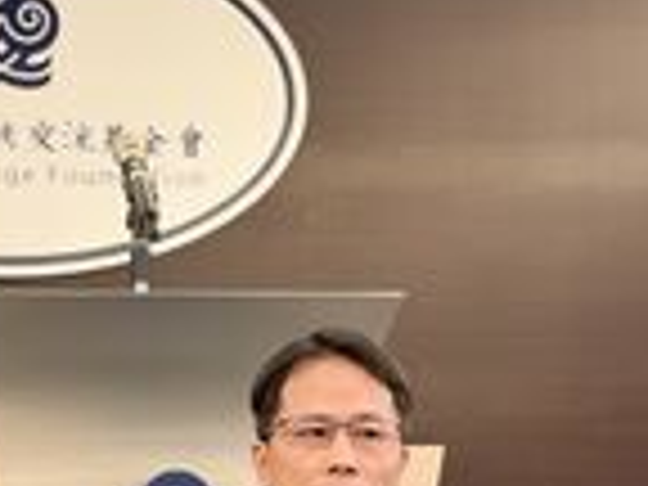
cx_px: 40
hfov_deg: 14.6
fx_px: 2490
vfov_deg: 11.1
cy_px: 472
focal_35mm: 133
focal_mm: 6.76
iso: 250
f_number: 1.78
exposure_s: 1/40
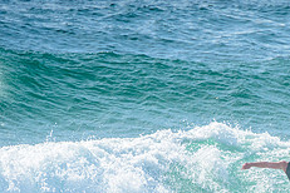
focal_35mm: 1232
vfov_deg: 1.1
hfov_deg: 1.7
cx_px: 290
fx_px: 9924
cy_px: 178
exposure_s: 1/1600
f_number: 8
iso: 200
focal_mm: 400
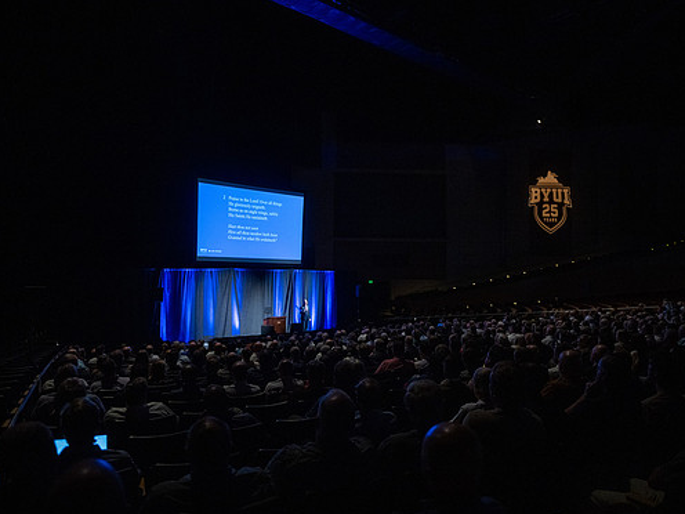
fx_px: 534
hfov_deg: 65.1
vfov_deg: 51.3
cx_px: 384
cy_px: 266
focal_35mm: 27
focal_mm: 24
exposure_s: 1/100
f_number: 2.8
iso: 2500
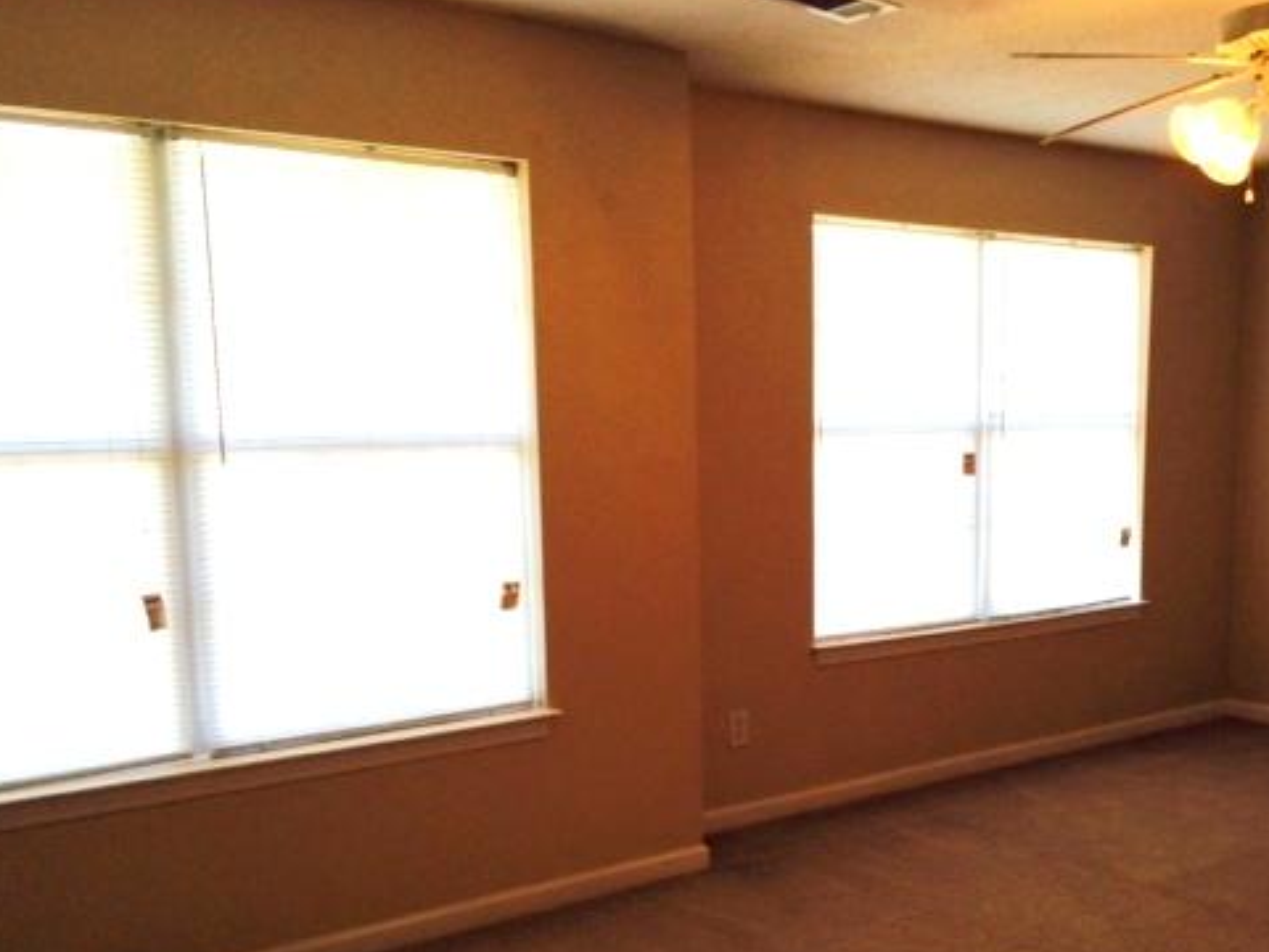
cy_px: 600
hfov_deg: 46.2
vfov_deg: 35.7
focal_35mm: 40
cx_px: 827
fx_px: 1466
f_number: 2.2
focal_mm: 4.12
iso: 50
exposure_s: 1/155
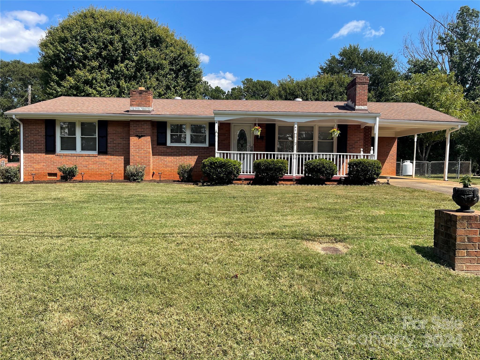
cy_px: 180
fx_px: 347
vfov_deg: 54.9
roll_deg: -1.2
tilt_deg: -2.3
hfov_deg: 69.4
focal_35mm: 25
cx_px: 240
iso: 32
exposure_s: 1/2247
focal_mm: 5.1
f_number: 1.6
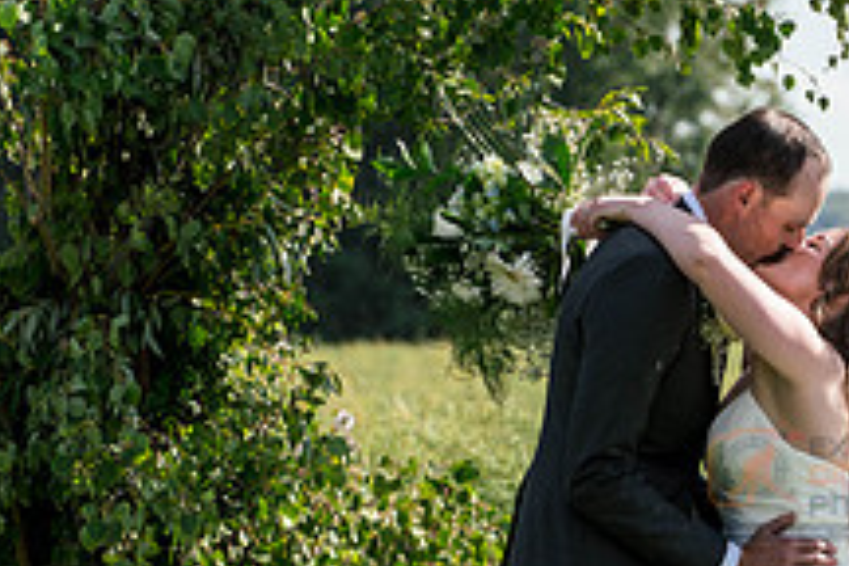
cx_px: 760
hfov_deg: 6.5
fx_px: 7475
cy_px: 481
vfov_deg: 4.3
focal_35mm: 317
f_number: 4.5
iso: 400
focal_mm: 102
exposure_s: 1/2000
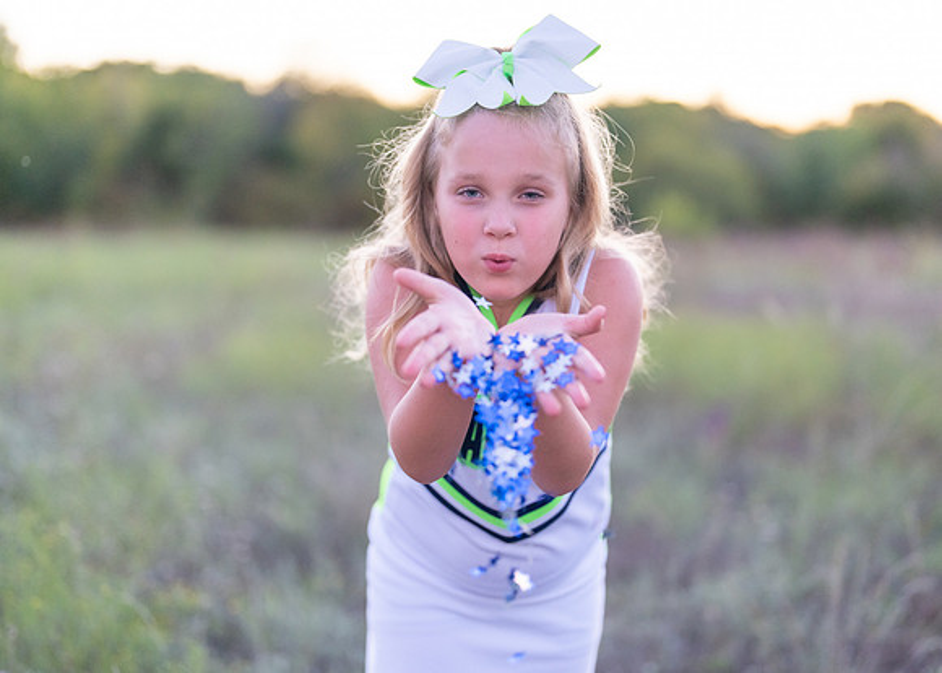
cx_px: 514
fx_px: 1569
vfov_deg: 24.2
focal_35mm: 59
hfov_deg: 33.4
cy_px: 303
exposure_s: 1/1000
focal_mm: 50
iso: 1000
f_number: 1.2
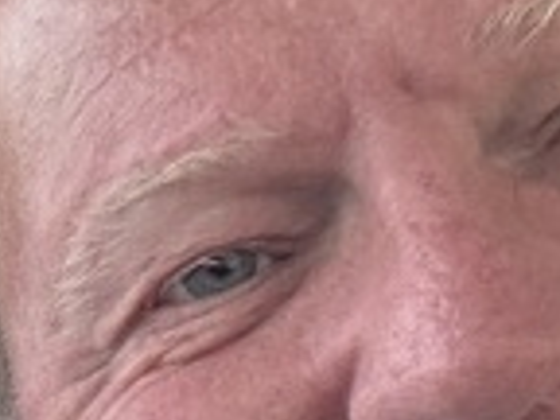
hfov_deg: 10.7
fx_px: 2637
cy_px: 949
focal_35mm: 163
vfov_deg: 8.4
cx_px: -704
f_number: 1.9
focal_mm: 2.69
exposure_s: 1/121
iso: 50
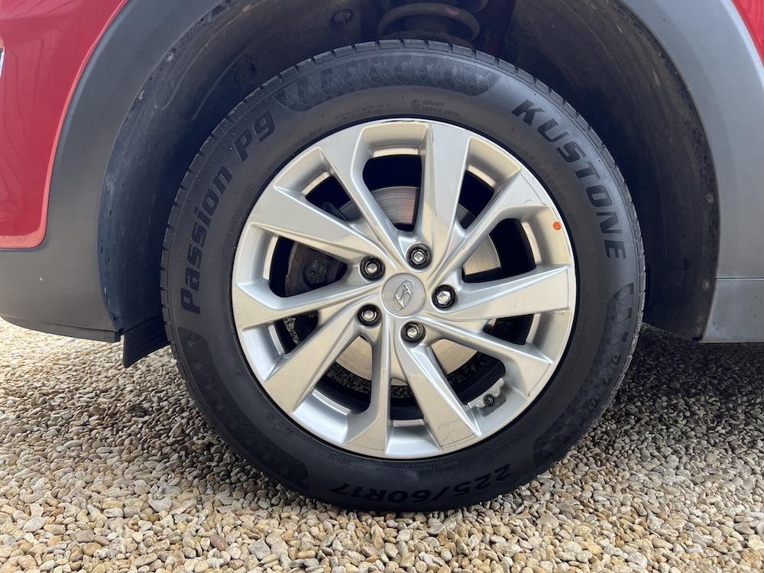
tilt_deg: -9.7
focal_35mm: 26
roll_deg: +0.3
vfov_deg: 53.1
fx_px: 574
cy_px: 286
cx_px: 382
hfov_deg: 67.3
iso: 50
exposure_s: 1/431
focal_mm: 5.7
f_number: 1.5
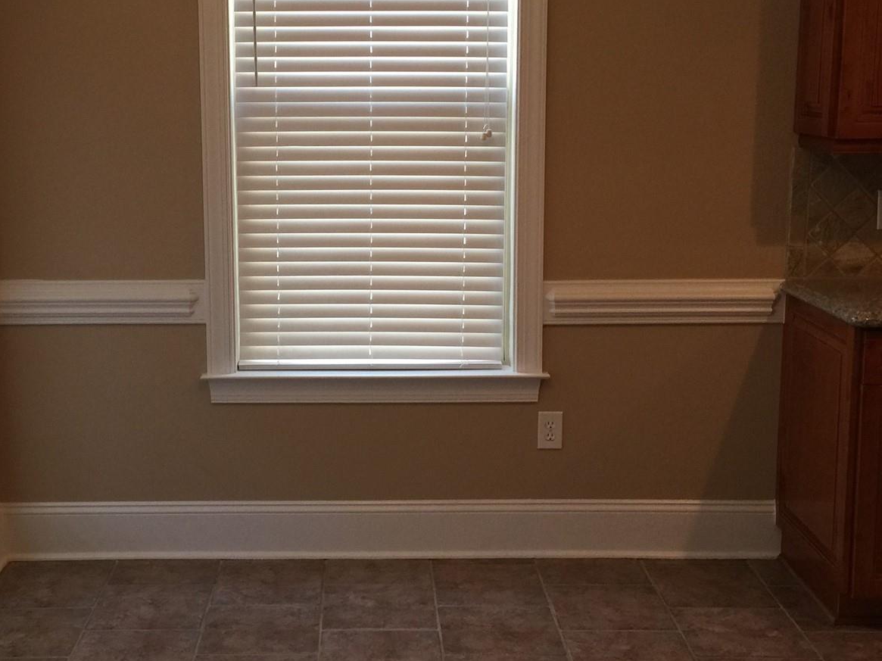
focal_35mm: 51
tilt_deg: -8.2
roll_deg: -0.3
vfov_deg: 28.5
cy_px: 301
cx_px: 361
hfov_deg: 37.4
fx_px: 1299
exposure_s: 1/30
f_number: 2.2
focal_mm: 4.15
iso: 50
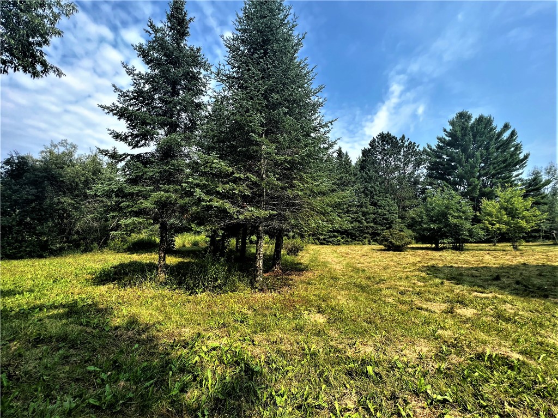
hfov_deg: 106.2
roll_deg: -3.2
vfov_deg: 89.9
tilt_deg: +5.5
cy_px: 209
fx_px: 209
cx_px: 279
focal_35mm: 13
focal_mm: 1.57
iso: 32
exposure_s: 1/515
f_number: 1.8
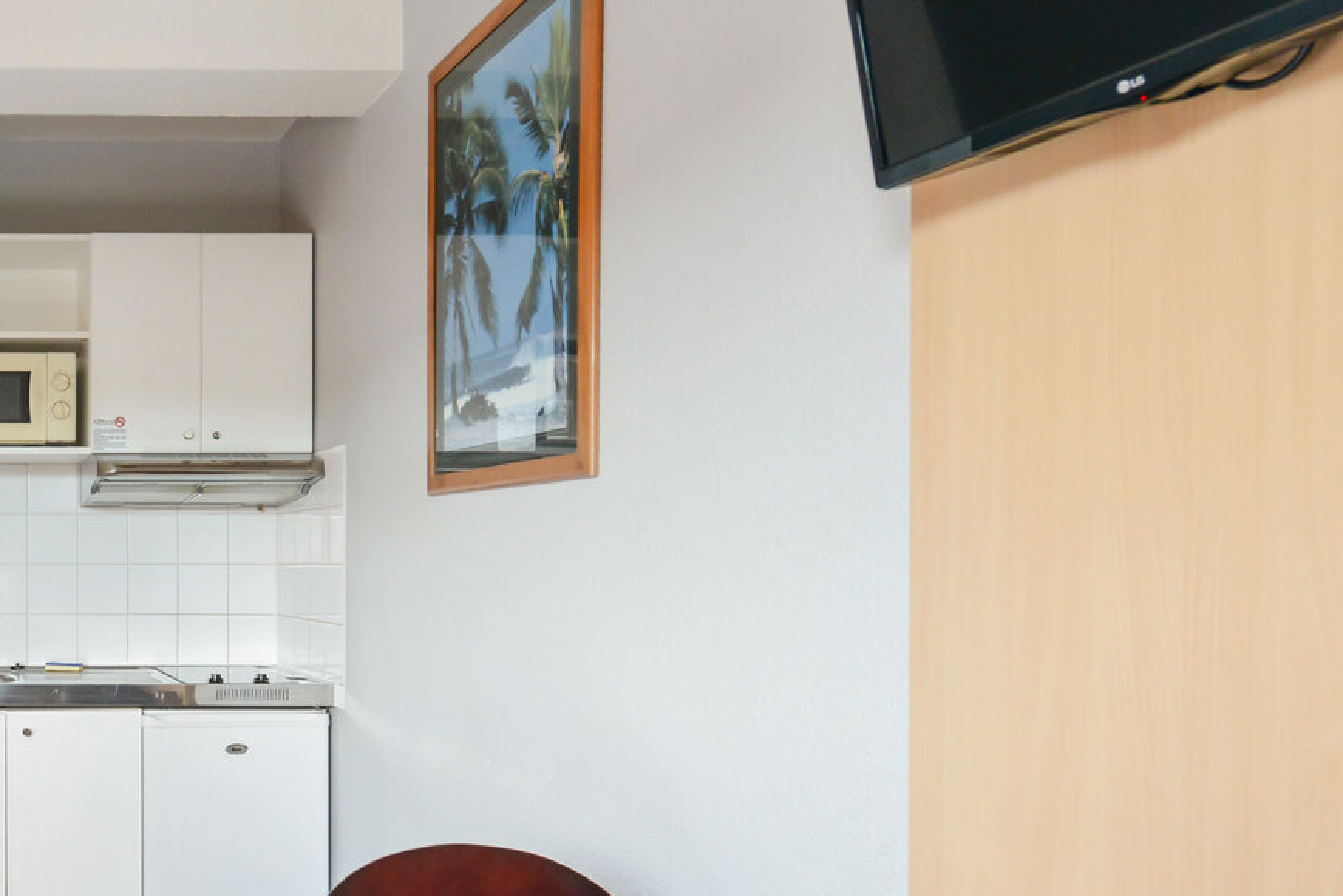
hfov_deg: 46.8
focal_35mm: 33
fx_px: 1231
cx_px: -28
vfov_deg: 39.7
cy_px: 569
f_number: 7.1
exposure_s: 1/25
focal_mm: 14
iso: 1000
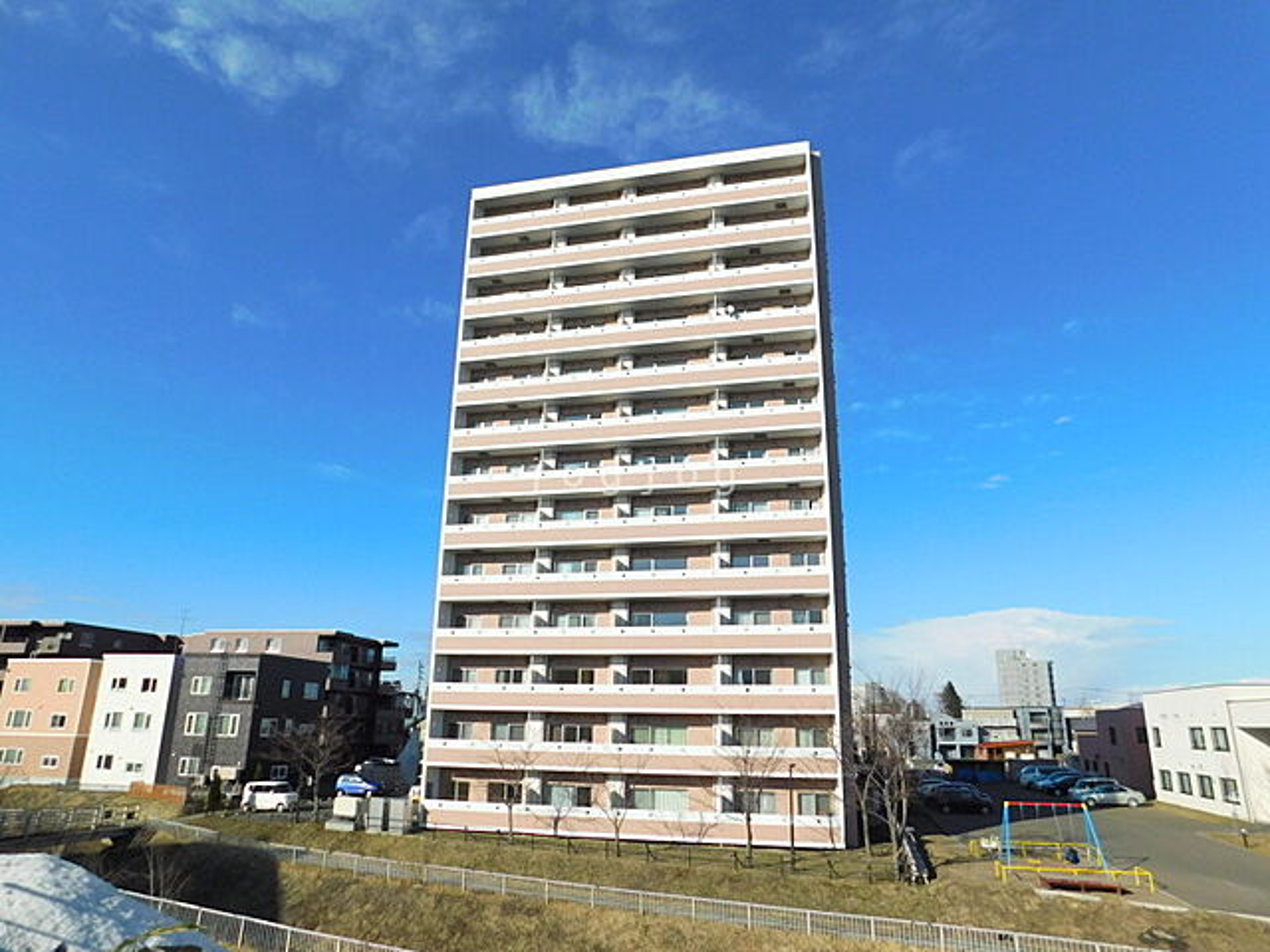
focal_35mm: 23
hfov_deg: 73.9
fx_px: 844
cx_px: 635
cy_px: 476
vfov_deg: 58.9
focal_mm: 4
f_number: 6
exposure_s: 1/800
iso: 125
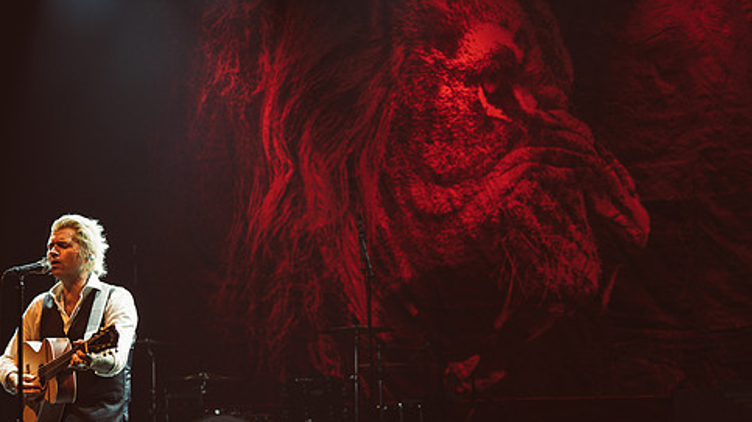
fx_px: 1813
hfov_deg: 23.4
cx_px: 334
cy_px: 221
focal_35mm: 91
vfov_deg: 13.3
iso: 1600
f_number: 2.8
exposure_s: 1/160
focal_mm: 71
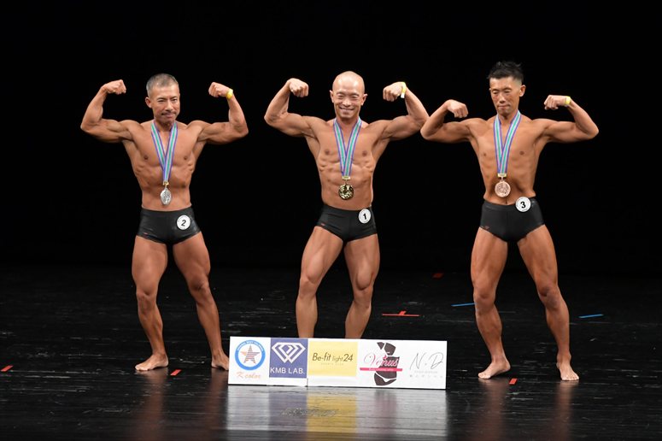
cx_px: 331
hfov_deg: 8.6
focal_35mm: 240
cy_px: 220
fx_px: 4411
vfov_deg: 5.7
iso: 2500
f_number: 5.6
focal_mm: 160
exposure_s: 1/400
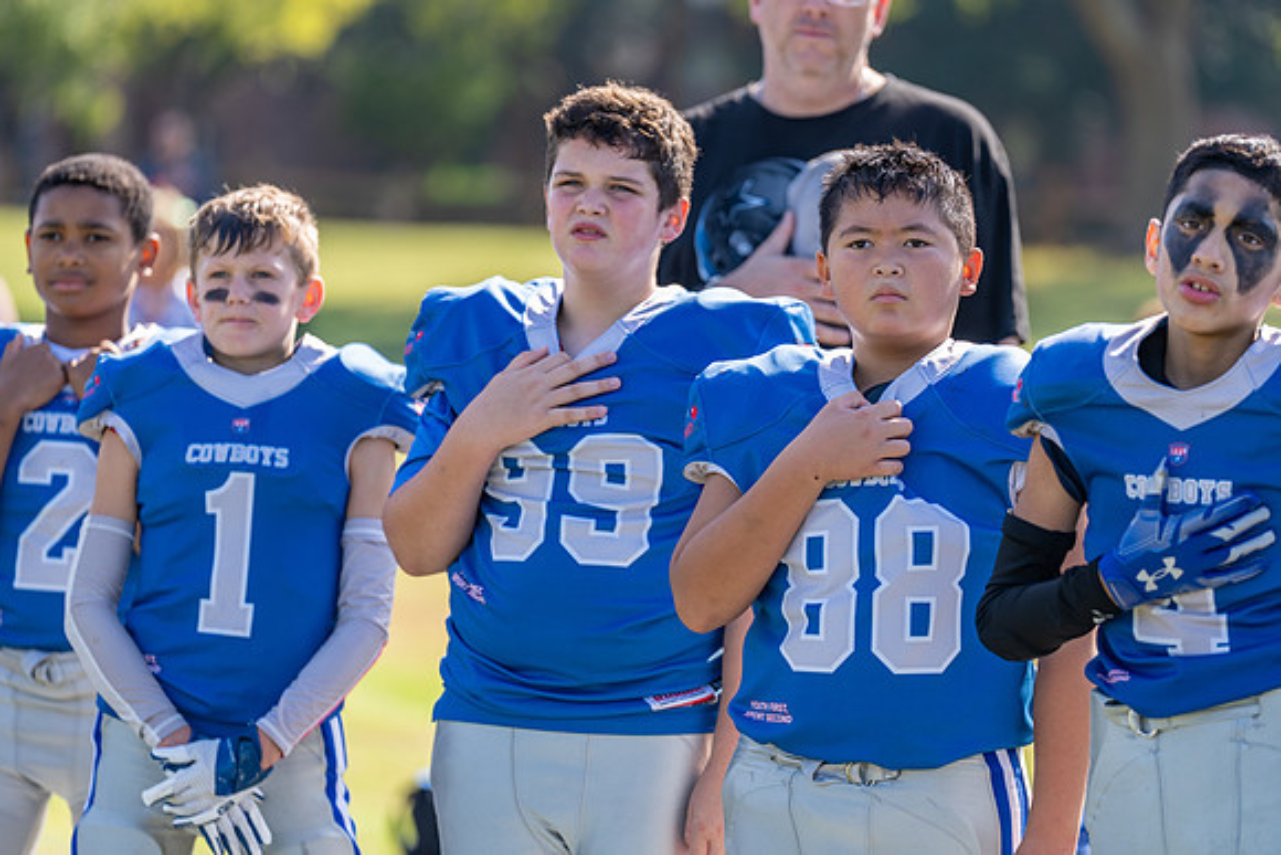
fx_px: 7118
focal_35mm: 200
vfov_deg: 6.9
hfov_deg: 10.3
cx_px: 640
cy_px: 428
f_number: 3.5
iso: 100
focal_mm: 200
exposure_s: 1/500
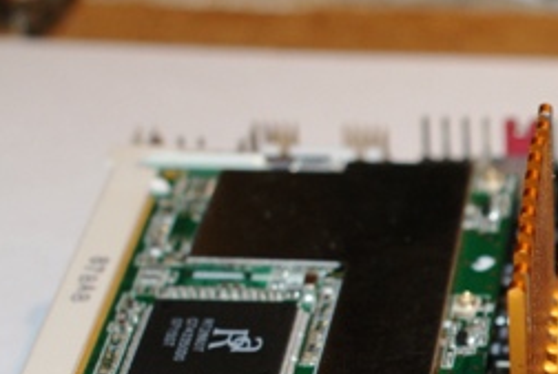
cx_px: 704
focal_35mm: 167
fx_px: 2587
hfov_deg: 12.0
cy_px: 378
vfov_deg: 8.2
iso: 400
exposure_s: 1/80
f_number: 5.6
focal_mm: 35
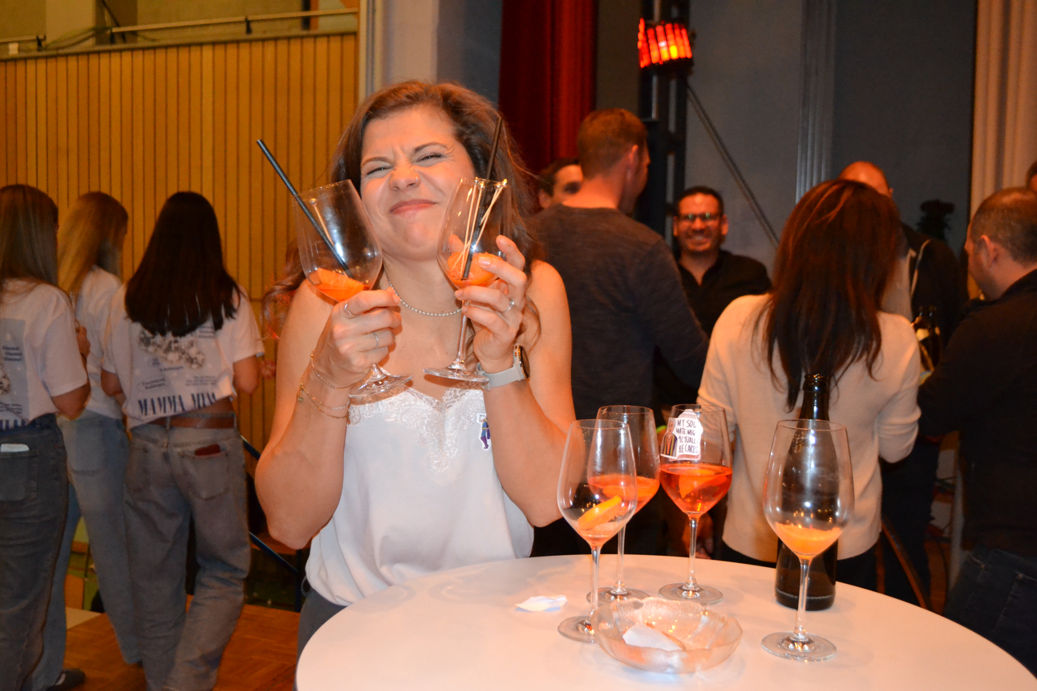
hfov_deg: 53.1
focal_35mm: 36
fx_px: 1037
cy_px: 346
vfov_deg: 36.9
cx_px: 518
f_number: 4
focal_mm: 24
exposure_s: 1/60
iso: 3200
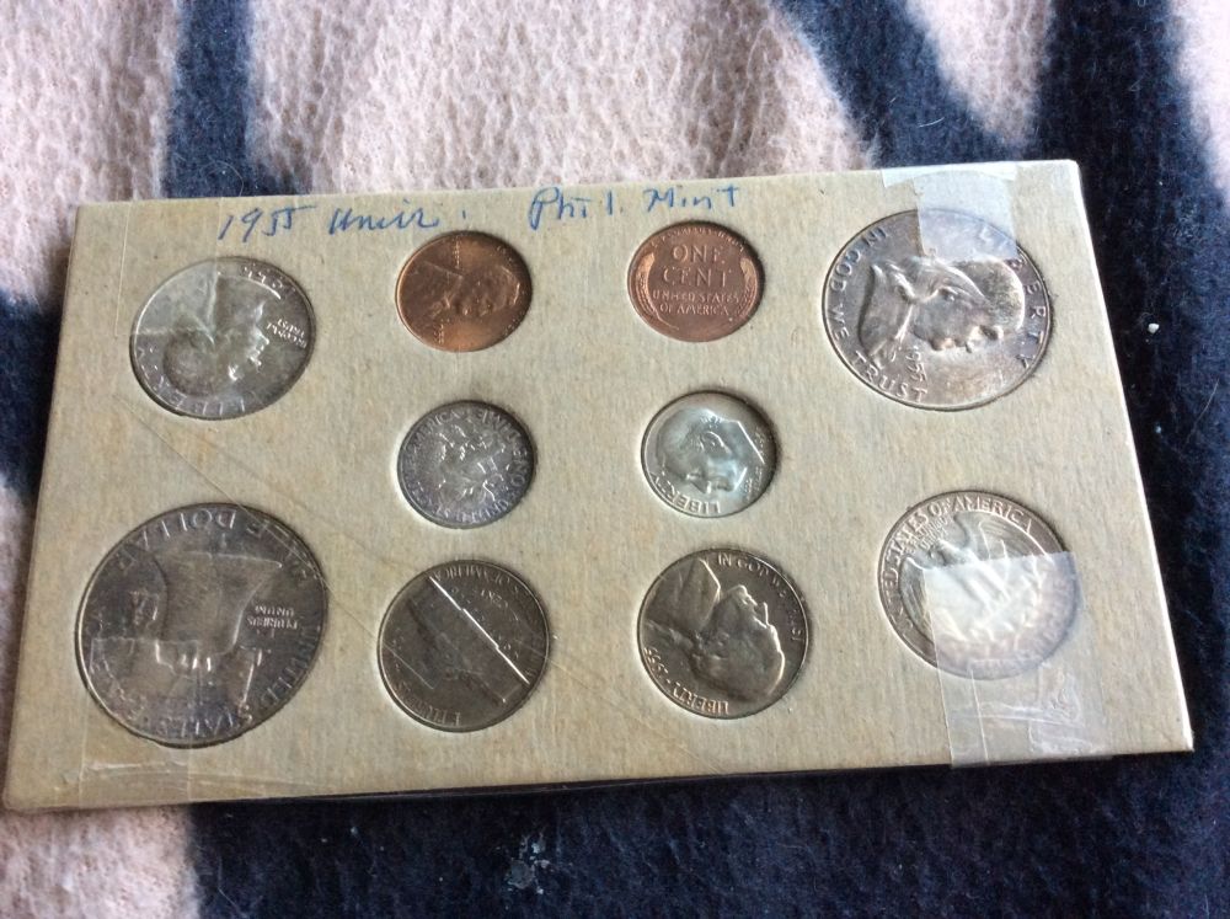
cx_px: 615
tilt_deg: -65.4
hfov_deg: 56.9
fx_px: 1135
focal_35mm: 32
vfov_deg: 44.1
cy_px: 460
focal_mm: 3.3
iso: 160
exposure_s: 1/24
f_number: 2.4
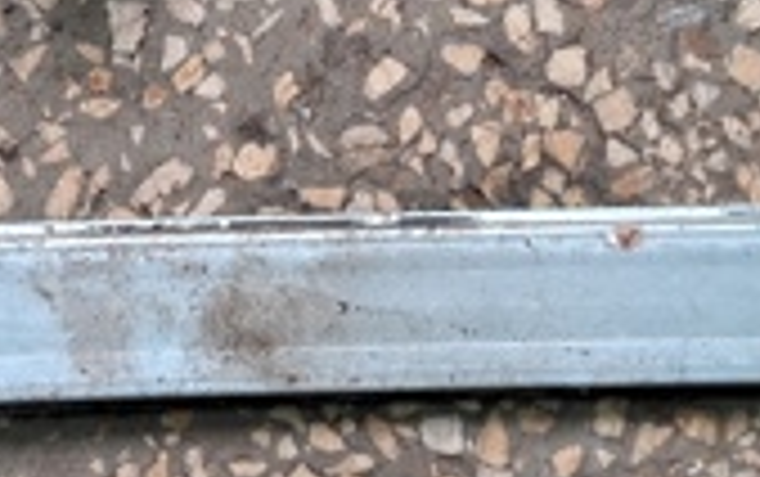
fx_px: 2156
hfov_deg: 19.8
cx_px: 162
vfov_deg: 12.5
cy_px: 43
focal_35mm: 104
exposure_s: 1/50
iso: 250
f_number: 1.8
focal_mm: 3.98
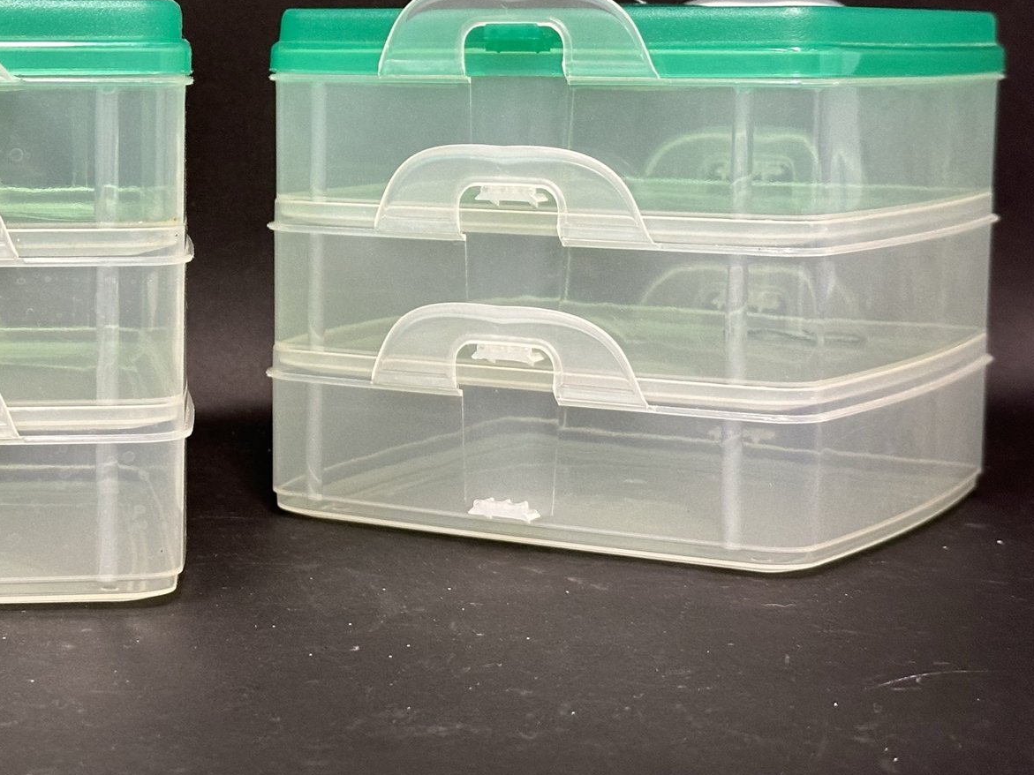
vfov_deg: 18.0
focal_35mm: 82
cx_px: 203
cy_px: 282
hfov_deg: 23.5
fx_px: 2449
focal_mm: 6.86
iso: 250
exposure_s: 1/60
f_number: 1.78
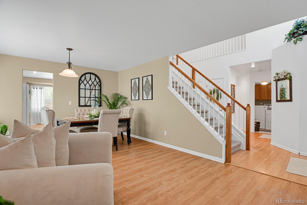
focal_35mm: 17
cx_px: 154
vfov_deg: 70.4
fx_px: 145
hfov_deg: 93.3
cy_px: 102
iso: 250
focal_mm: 17
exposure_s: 4
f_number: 8
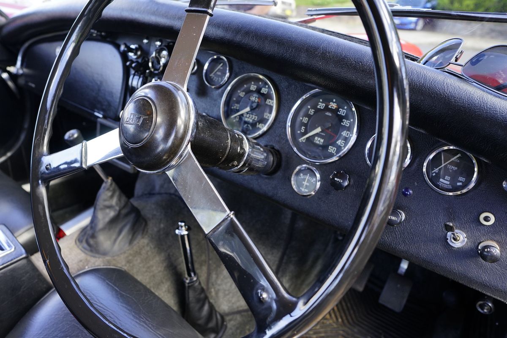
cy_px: 169
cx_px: 254
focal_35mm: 24
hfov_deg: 73.7
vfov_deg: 53.1
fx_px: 338
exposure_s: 1/50
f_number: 5
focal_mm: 24
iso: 320
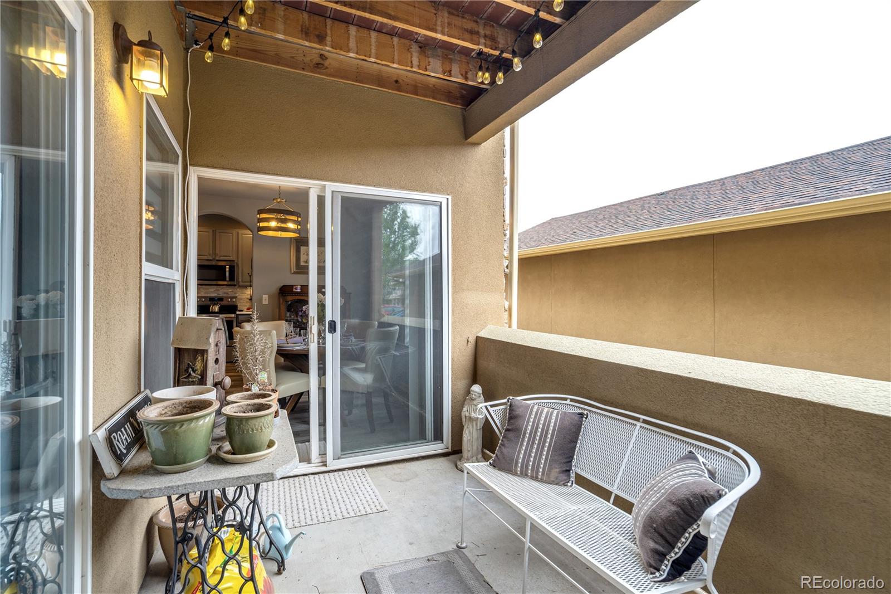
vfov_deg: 73.7
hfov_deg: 96.7
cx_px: 446
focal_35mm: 16
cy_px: 297
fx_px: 396
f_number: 7.1
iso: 200
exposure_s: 1/15
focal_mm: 16
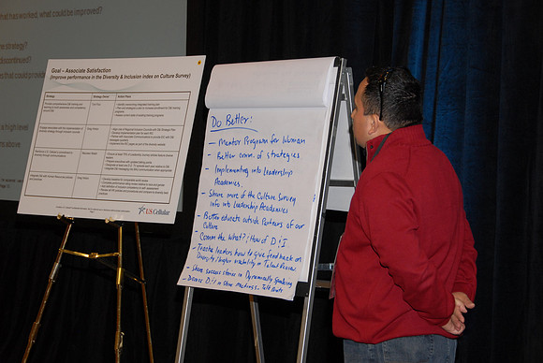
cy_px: 182
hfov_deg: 22.6
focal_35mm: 90
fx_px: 1359
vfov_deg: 15.2
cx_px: 272
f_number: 6.3
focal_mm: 60
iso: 400
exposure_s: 1/30
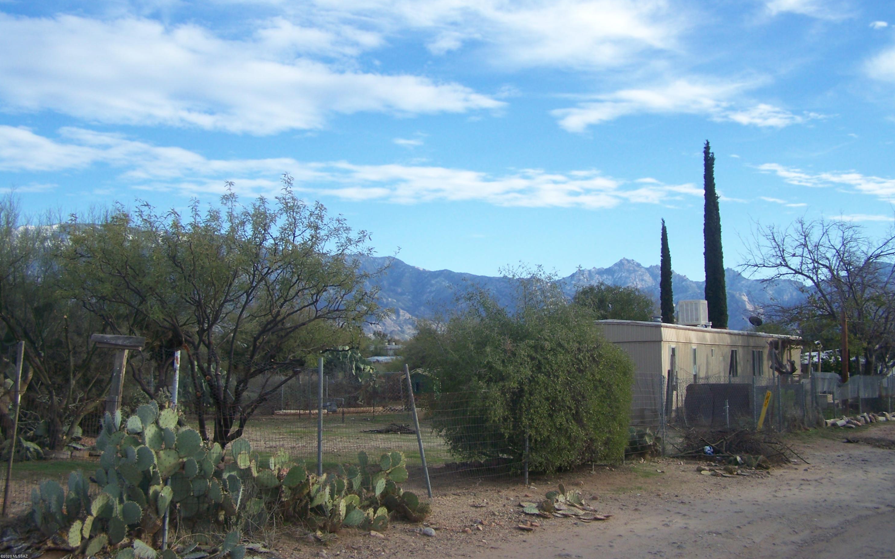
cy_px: 236
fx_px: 1000
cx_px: 454
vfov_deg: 31.2
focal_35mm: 41
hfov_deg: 48.2
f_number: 2.8
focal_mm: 6.3
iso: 64
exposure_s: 1/400
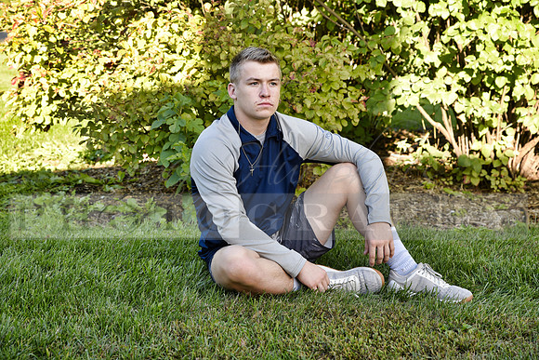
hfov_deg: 29.6
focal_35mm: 68
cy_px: 180
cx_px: 270
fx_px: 1018
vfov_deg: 20.0
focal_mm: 68
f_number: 5.6
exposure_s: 1/125
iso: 200
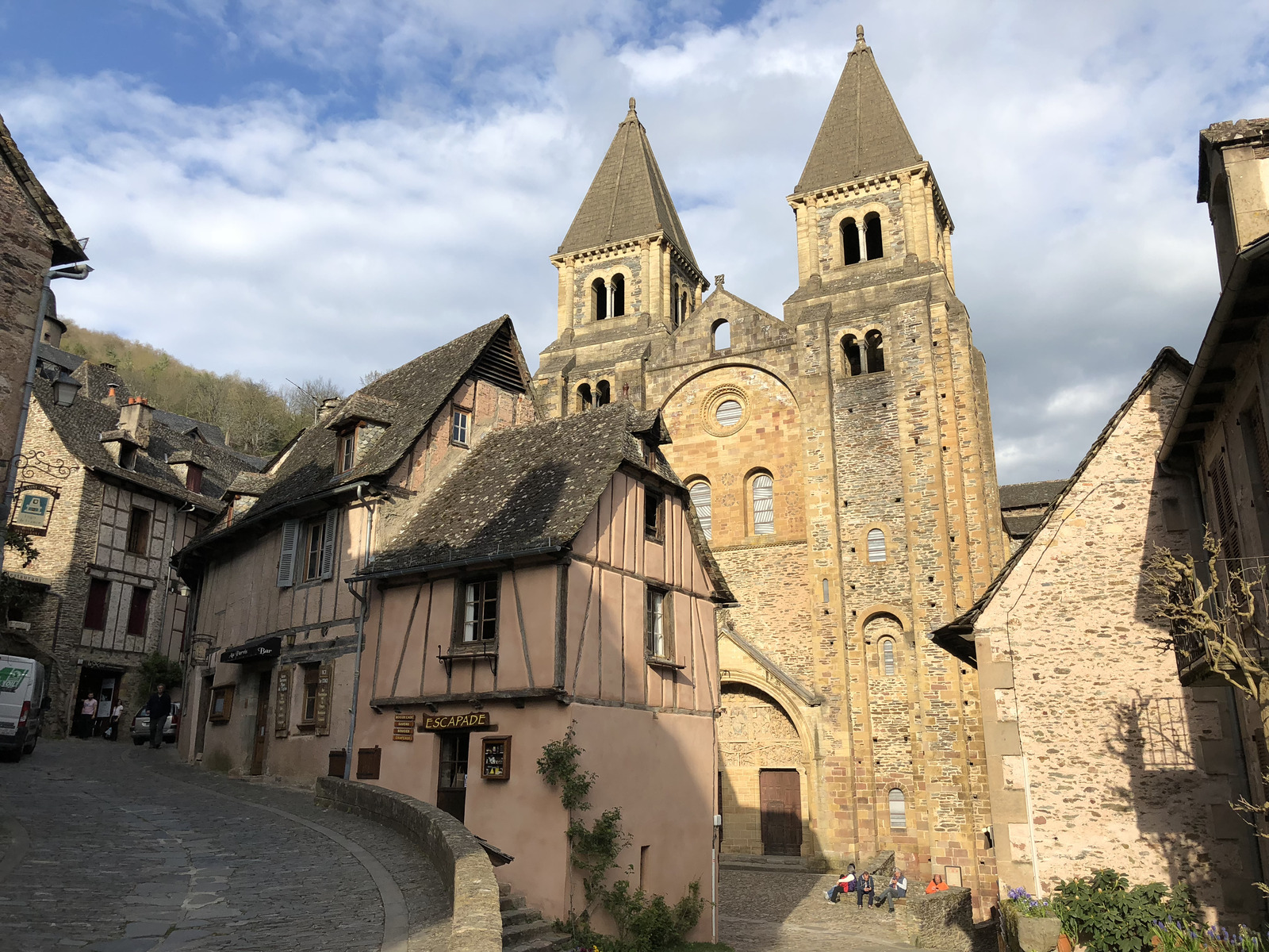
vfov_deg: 49.7
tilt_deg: +17.4
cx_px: 634
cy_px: 476
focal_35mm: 28
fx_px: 1026
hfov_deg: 63.4
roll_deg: +0.8
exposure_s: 1/1600
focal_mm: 4
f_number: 1.8
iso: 20
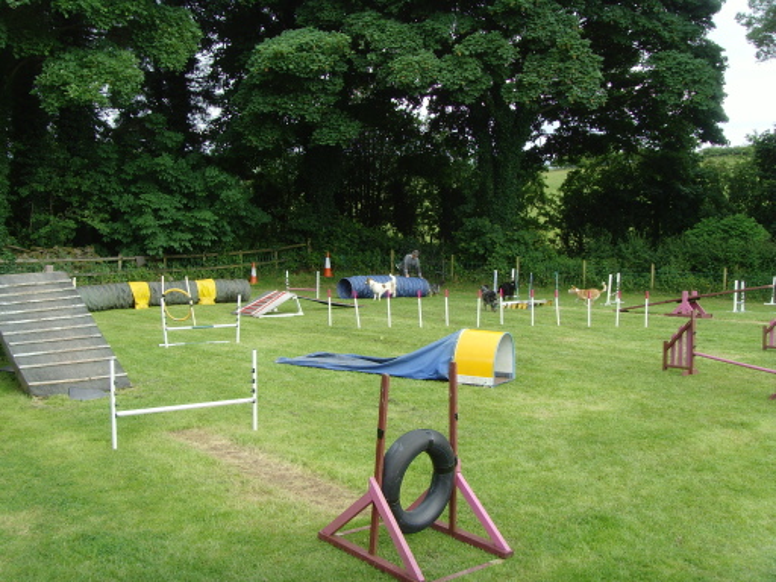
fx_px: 874
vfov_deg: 36.8
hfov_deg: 47.9
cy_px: 291
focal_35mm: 39
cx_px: 388
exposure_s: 1/125
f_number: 3.5
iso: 80
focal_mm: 6.6
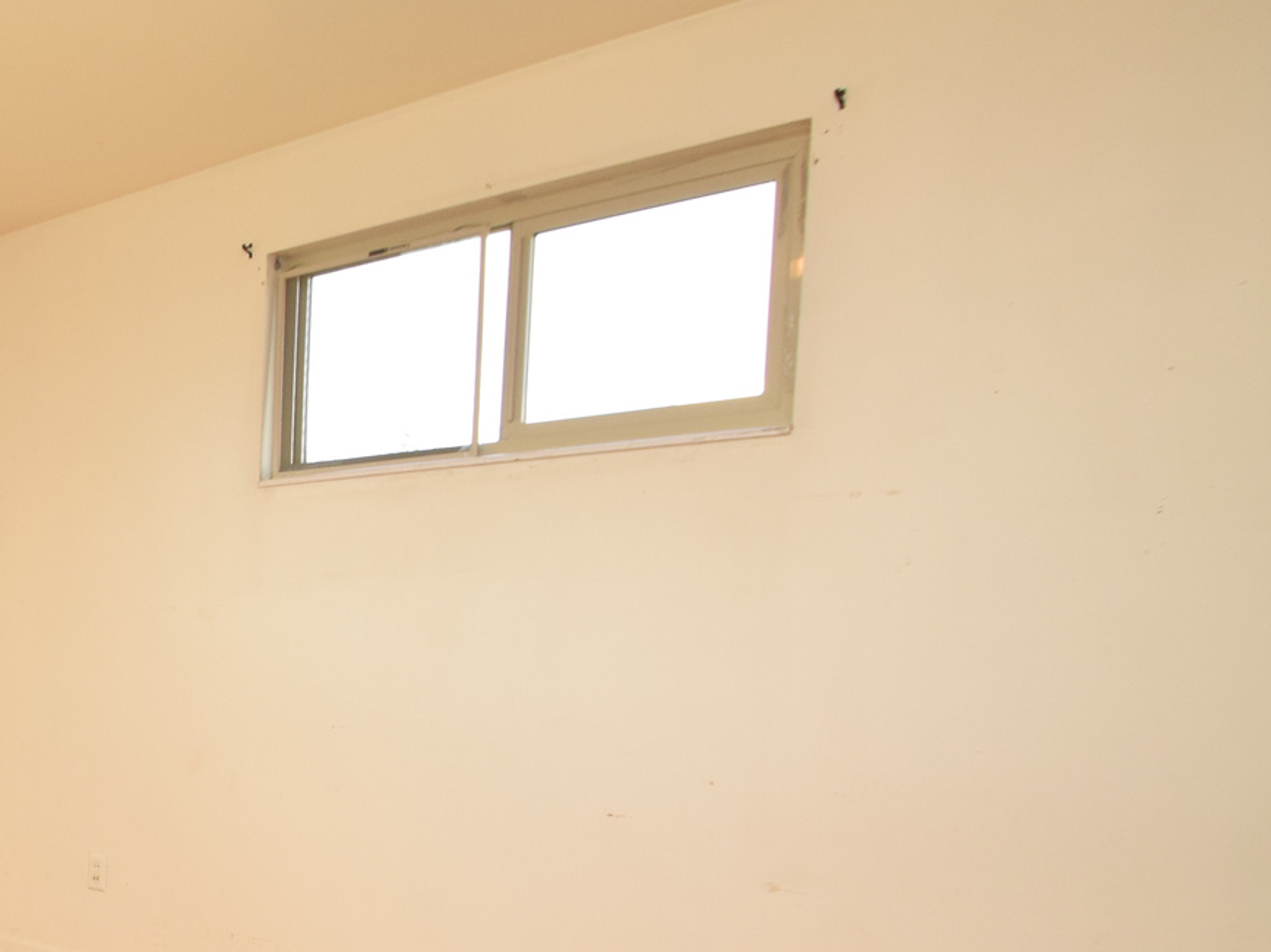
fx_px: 1248
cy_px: 730
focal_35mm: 34
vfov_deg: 40.4
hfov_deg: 41.5
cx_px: -162
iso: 720
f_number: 5.6
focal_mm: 10
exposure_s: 1/125
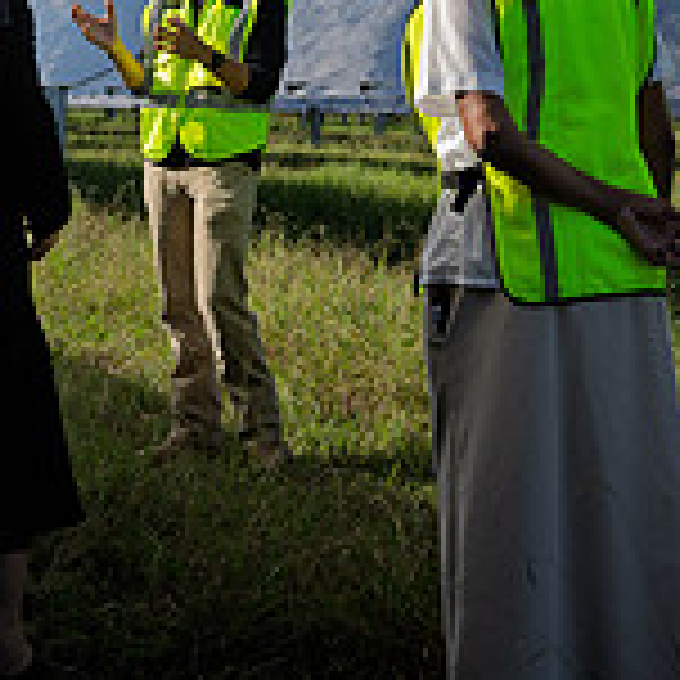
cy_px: -45
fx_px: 1578
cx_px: 207
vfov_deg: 23.0
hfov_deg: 24.2
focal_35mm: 71
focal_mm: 28
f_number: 16
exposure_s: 1/320
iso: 200
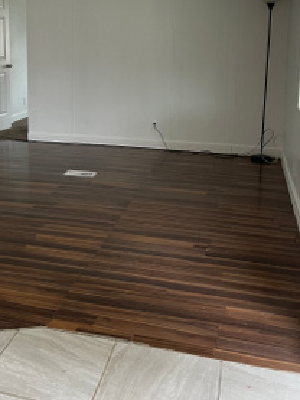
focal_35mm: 45
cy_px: 108
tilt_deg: -8.0
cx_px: 78
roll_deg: +0.8
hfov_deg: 31.7
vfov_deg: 41.0
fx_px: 520
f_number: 1.6
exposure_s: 1/75
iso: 125
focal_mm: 4.2
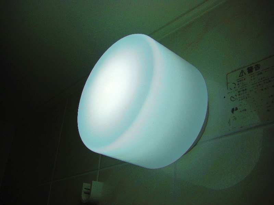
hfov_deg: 49.0
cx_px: 137
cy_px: 102
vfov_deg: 37.7
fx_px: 301
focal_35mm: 38
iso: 50
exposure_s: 1/160
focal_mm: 6.3
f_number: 3.4
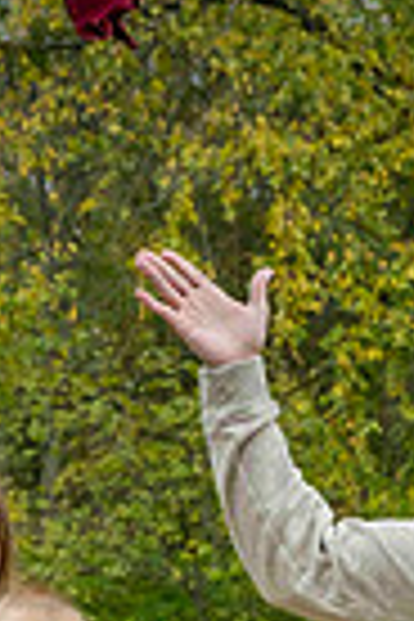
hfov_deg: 11.3
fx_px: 2087
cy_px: 873
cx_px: 207
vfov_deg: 15.8
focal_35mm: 121
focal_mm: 37
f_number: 5.6
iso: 400
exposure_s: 1/500
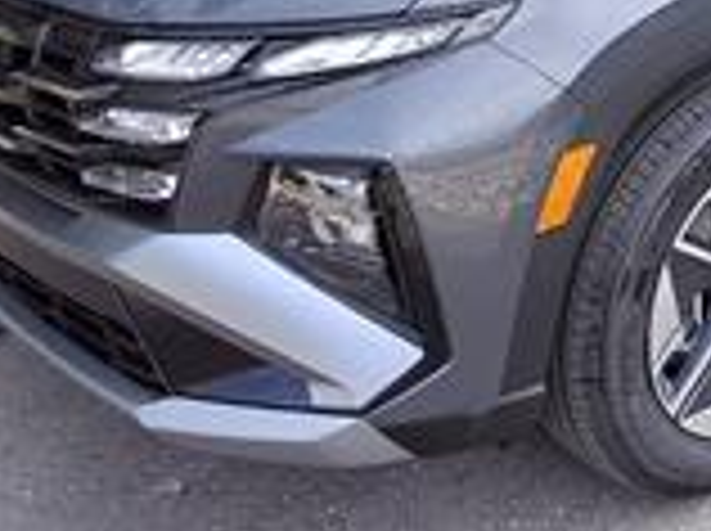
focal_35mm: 65
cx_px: 788
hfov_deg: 27.3
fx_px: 1333
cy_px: -40
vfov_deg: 21.5
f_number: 2.2
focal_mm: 1.64
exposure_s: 1/303
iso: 40
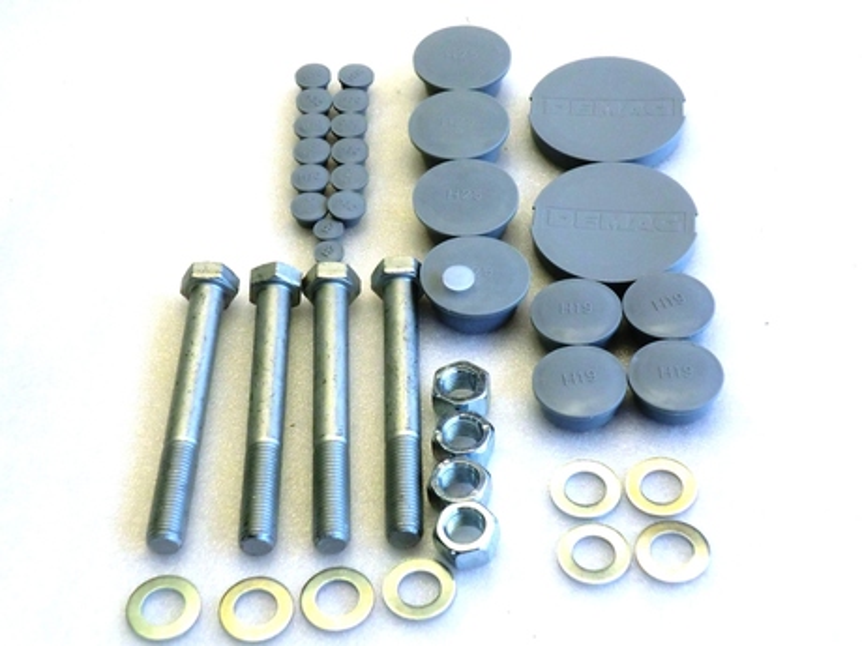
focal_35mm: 62
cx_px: 431
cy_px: 323
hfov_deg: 31.2
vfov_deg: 23.7
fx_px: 1544
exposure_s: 1/60
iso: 200
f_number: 4.3
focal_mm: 11.16
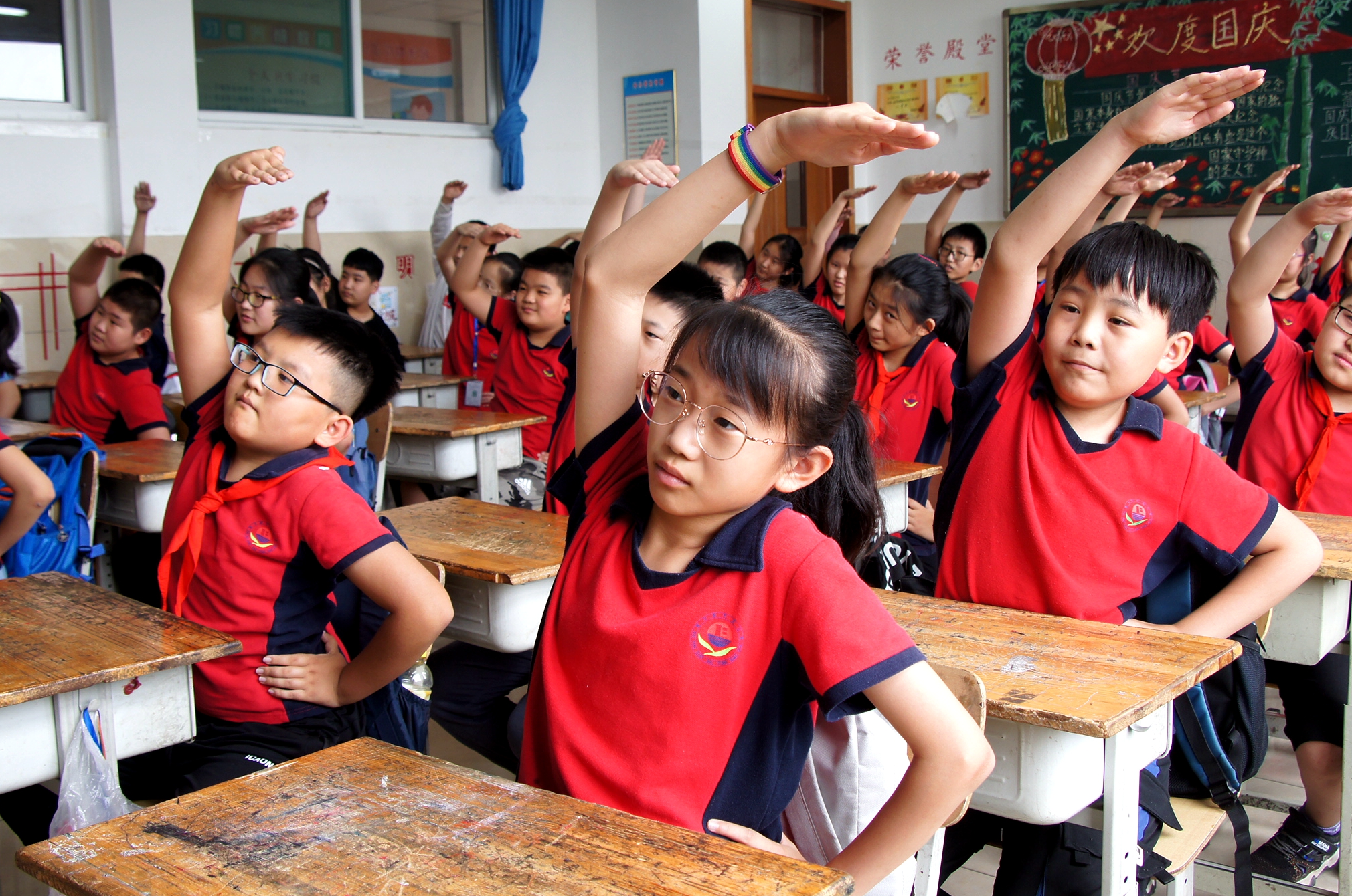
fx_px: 1500
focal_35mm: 40
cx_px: 675
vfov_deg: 33.3
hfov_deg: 48.5
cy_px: 418
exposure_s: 1/40
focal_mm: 22
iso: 250
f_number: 5
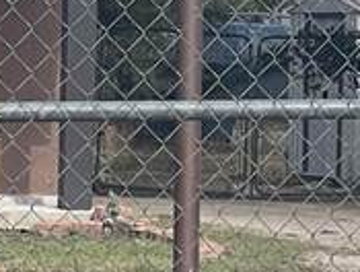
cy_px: 122
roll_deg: -1.9
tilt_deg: -1.0
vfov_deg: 3.2
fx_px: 4867
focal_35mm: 467
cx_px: -95
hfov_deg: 4.2
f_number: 2.2
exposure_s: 1/1277
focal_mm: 7.5
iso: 20
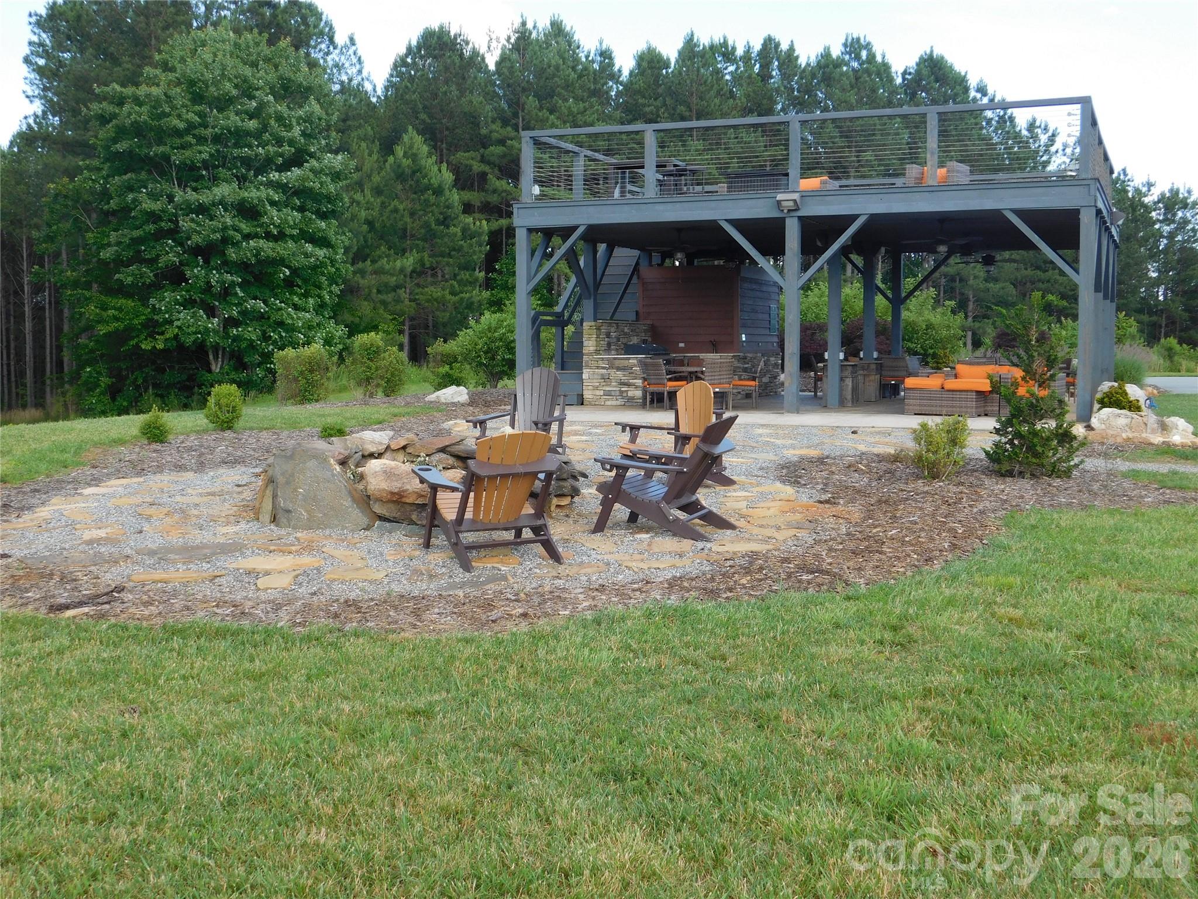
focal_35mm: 40
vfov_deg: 36.0
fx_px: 1384
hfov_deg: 46.8
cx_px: 599
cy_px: 450
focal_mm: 7.1
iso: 125
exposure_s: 1/320
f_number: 3.6
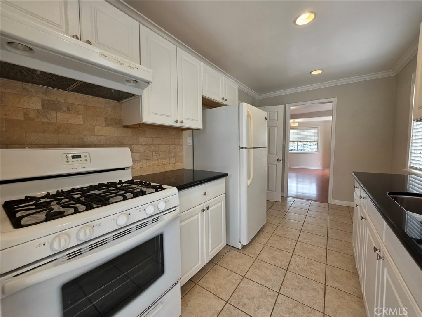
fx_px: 158
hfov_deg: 106.2
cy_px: 158
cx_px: 211
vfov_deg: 89.9
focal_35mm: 13
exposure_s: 1/120
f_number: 1.9
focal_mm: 2.2
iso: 64
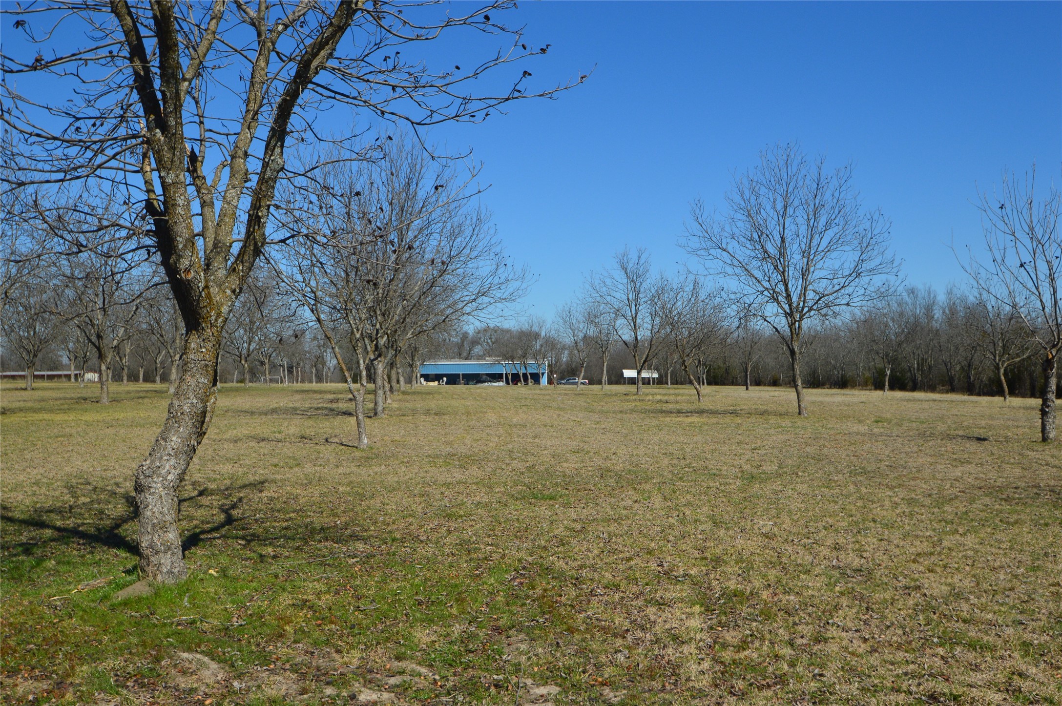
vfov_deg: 36.8
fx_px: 1061
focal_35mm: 36
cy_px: 353
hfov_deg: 53.2
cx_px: 531
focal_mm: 24
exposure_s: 1/500
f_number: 11
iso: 320
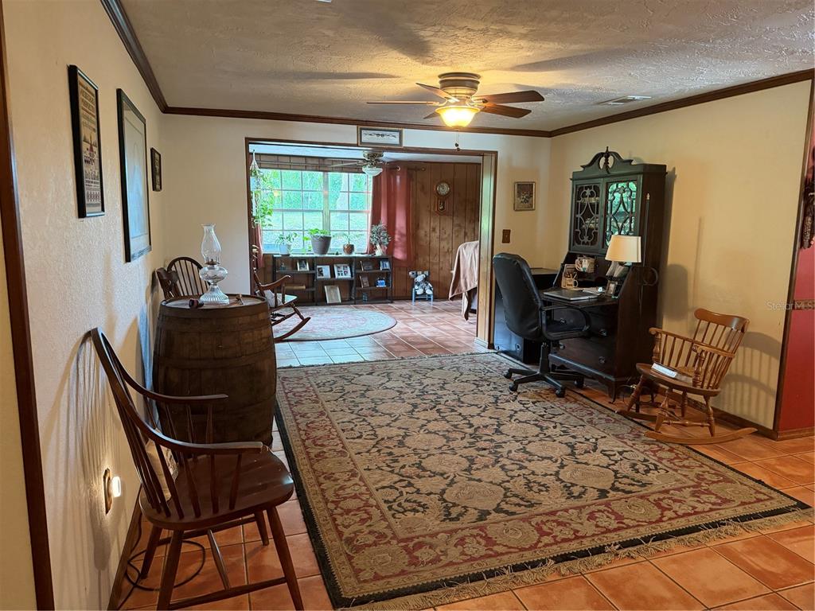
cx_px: 408
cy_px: 306
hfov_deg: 71.6
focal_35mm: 24
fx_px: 565
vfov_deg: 56.8
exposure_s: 1/60
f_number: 1.78
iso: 800
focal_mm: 6.76
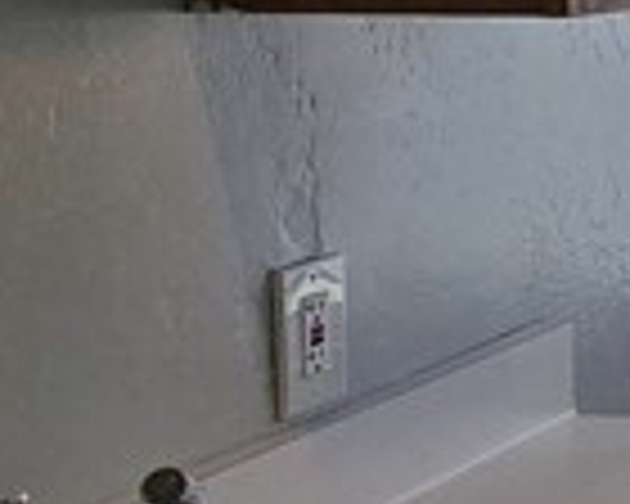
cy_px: -18
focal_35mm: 93
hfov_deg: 13.7
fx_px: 1734
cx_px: 1566
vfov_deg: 16.2
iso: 64
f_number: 2.2
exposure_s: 1/250
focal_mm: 2.2
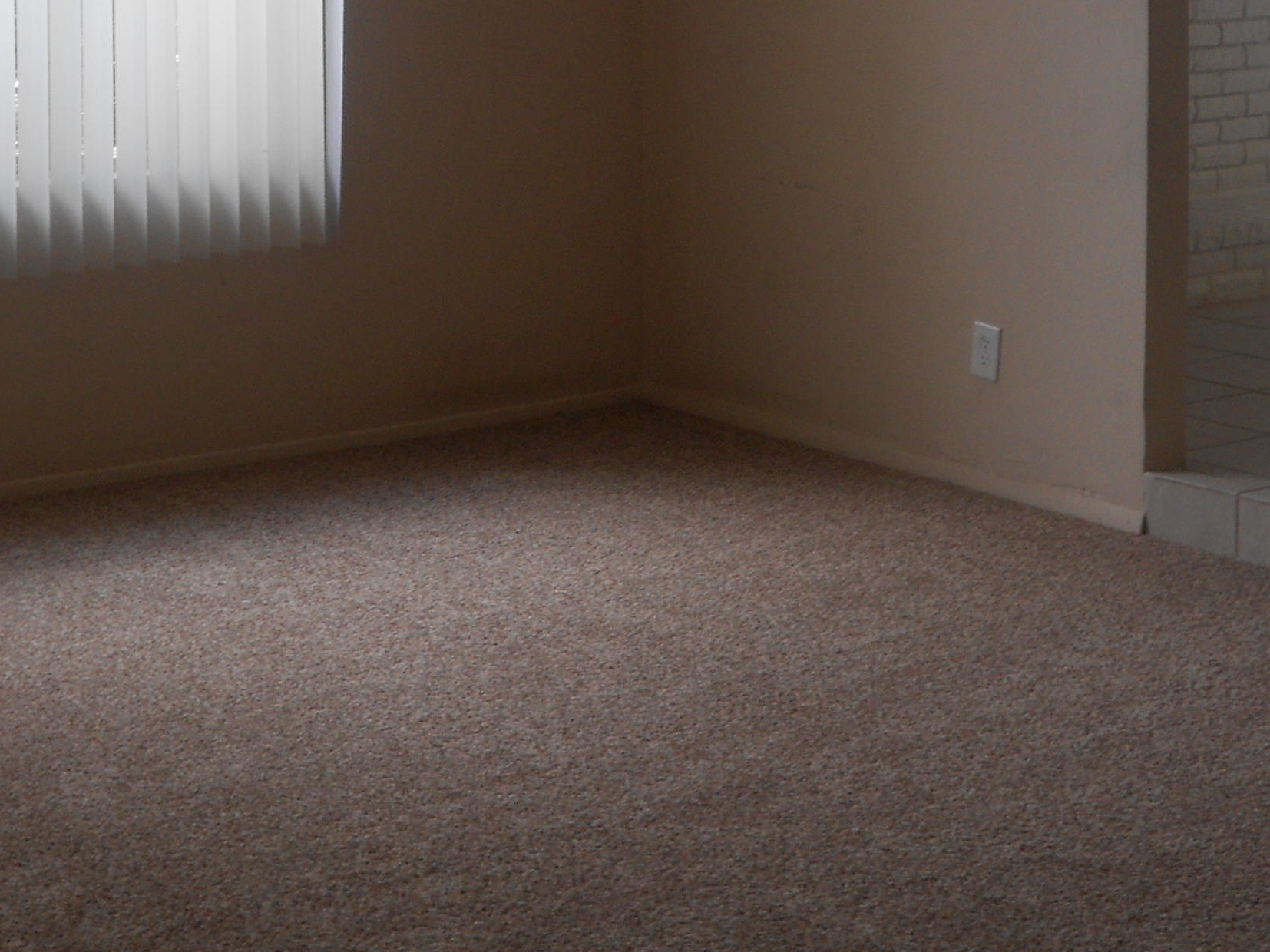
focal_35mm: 78
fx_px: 2861
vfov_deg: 18.6
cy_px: 132
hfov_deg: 24.9
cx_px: 406
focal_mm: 7.7
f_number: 4.2
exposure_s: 1/30
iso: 80
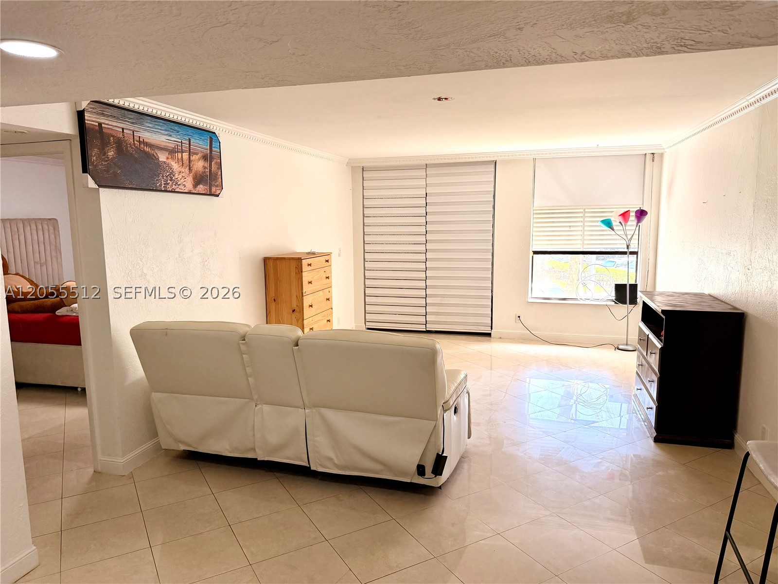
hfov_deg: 71.6
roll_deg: +0.8
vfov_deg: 56.8
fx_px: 539
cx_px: 389
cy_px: 292
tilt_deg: -8.8
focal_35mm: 24
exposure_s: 1/209
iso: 200
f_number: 1.78
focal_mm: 6.76
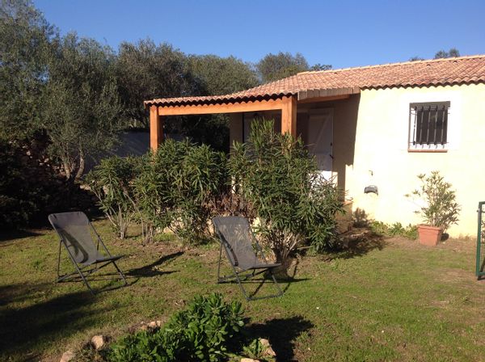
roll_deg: +0.0
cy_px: 181
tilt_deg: -5.1
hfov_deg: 52.7
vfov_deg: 40.6
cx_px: 242
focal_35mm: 35
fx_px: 490
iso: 50
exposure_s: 1/1592
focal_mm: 4.28
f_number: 2.4
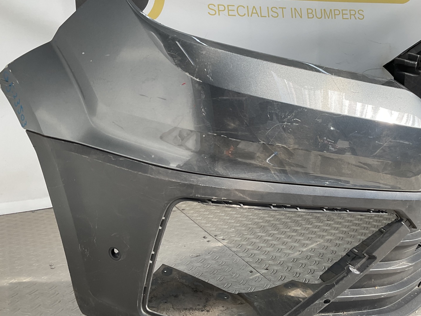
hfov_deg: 45.5
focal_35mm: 41
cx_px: 254
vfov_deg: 35.1
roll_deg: -2.0
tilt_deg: -14.6
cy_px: 168
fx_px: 499
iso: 16
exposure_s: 1/299
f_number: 1.8
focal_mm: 3
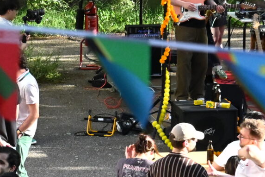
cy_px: 71
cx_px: -288
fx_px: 2466
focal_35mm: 335
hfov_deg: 6.0
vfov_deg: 4.1
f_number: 4.5
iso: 5000
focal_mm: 75
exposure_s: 1/8000
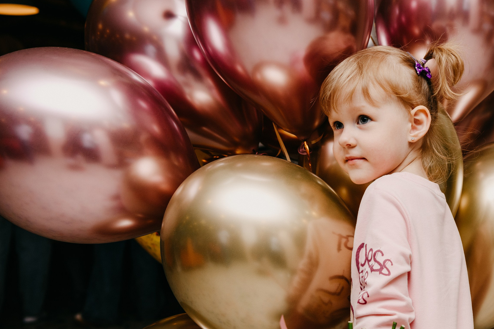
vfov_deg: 20.0
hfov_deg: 28.8
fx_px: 933
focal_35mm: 68
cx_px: 416
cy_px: 162
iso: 200
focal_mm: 38
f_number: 4
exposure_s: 1/160
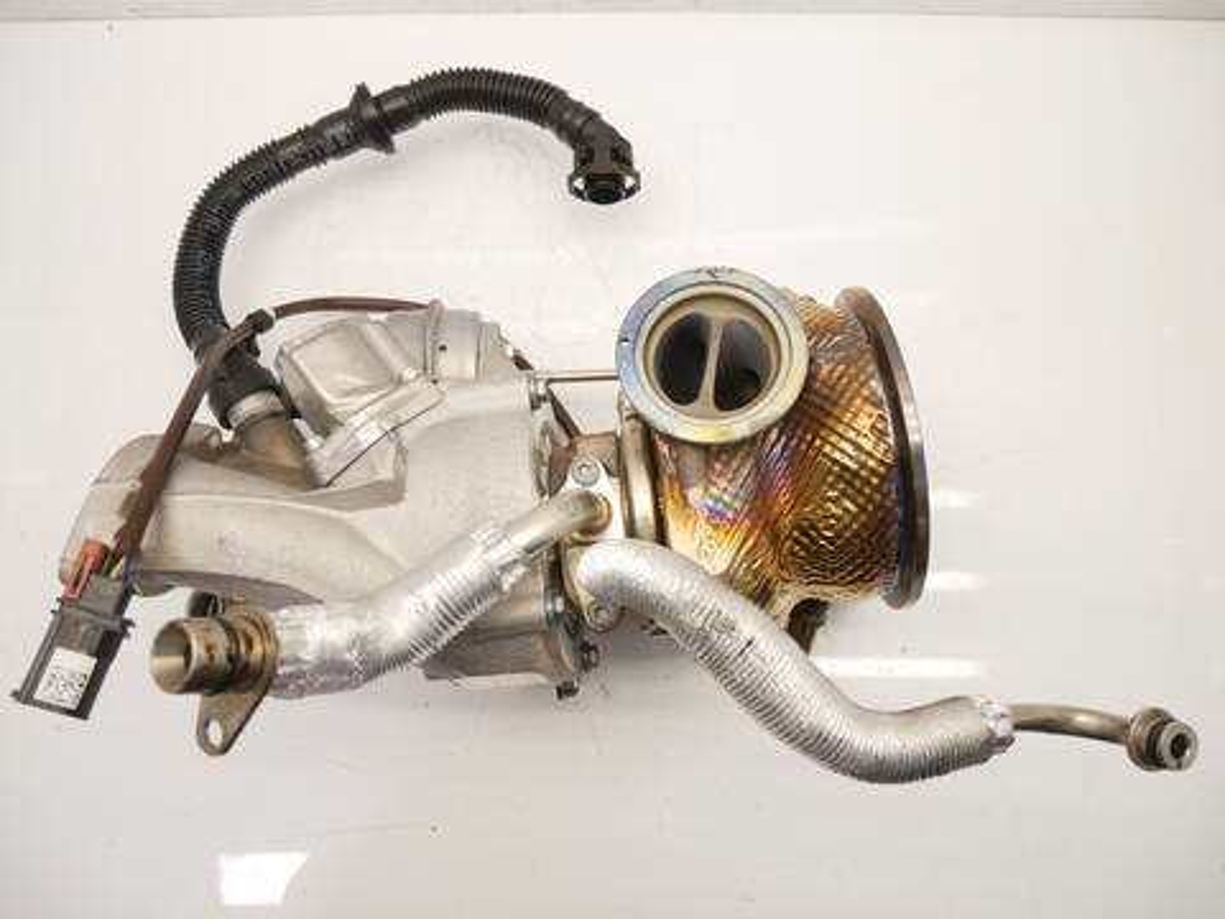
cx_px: 612
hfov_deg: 67.3
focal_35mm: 26
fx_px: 920
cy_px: 460
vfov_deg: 53.1
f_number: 3.5
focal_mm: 13
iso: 250
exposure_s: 1/60
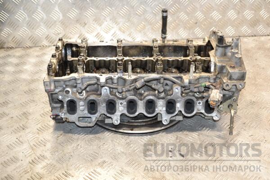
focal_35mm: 51
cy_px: 90
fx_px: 382
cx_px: 135
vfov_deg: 26.5
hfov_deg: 38.9
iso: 800
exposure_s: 1/80
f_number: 5
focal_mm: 34
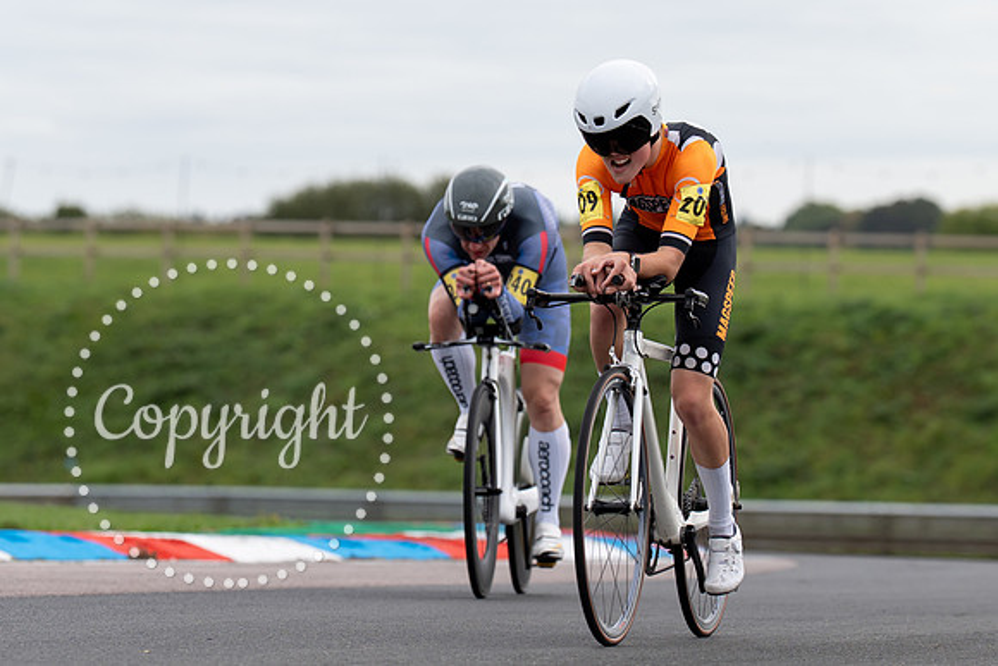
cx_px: 665
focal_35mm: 277
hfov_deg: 7.4
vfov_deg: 5.0
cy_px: 312
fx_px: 7686
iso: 125
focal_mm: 144
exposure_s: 1/1000
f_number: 3.5
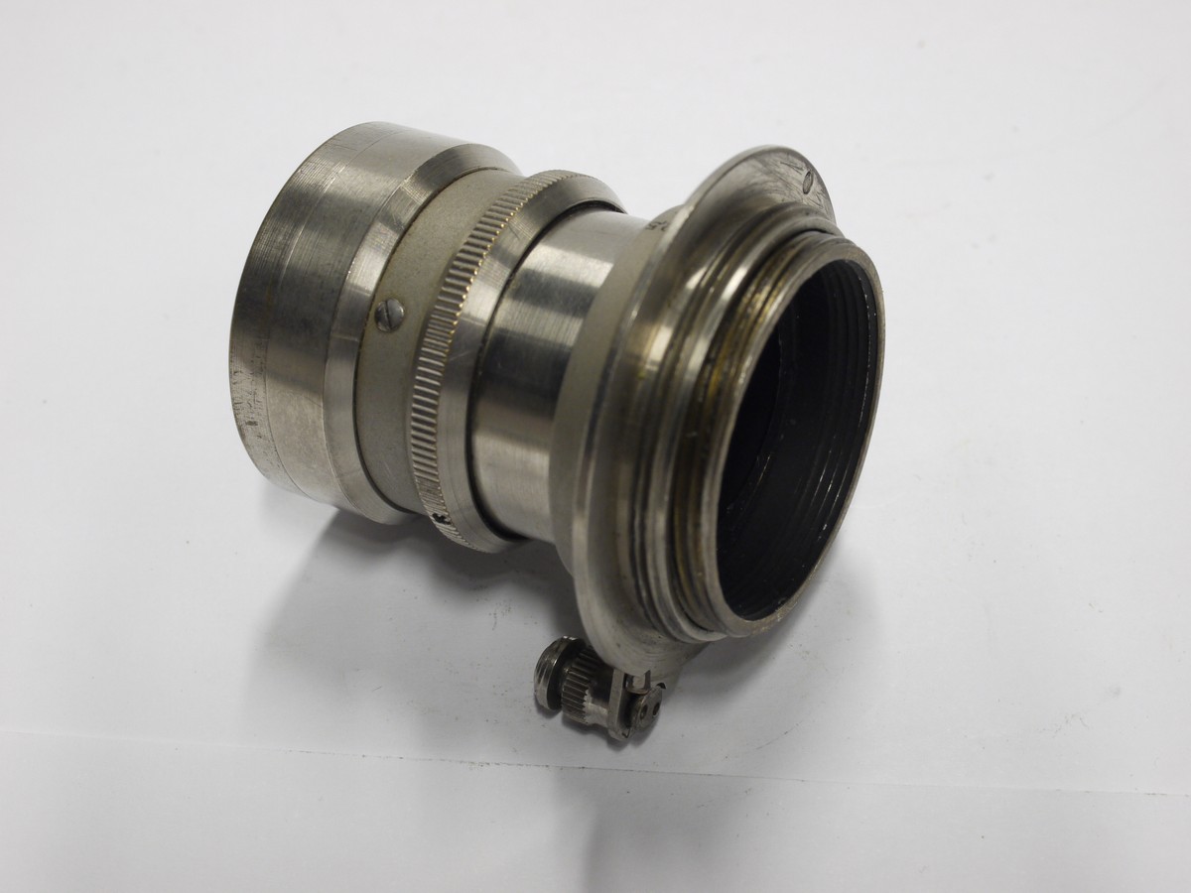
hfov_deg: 32.2
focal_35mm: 60
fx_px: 2064
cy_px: 446
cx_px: 596
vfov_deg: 24.4
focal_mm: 30
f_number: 9
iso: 400
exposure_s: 1/15
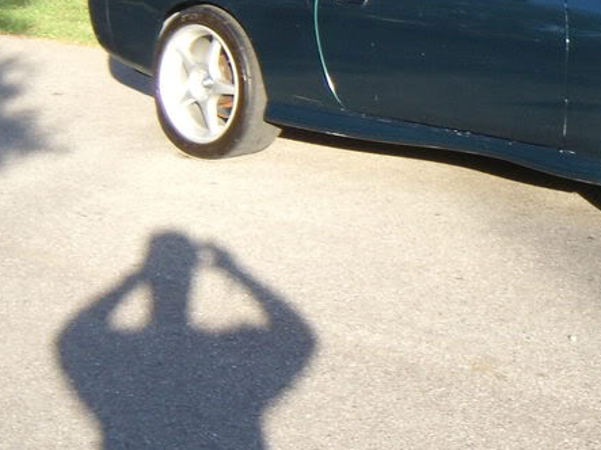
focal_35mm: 111
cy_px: 19
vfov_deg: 13.2
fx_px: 1927
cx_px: 556
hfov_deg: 17.4
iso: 64
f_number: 5.9
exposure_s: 1/175
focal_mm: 8
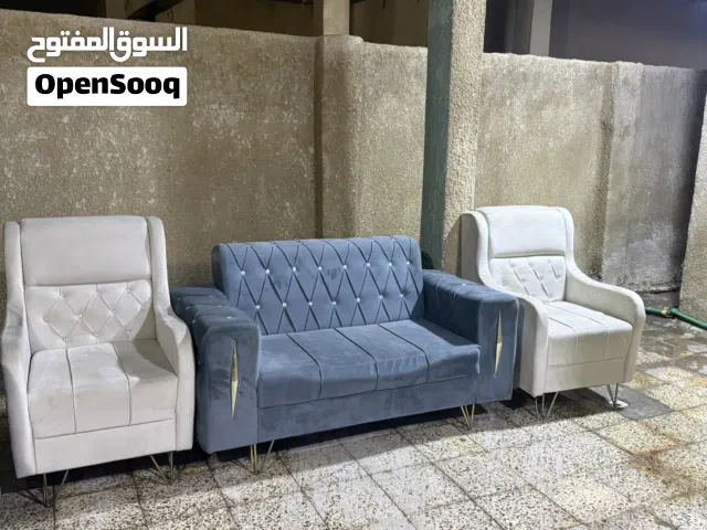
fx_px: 490
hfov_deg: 71.6
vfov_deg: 56.8
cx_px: 354
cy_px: 265
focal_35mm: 24
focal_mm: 6.76
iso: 640
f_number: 1.78
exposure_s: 1/60
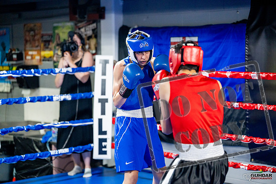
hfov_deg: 23.9
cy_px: 92
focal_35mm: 85
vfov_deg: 16.1
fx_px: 652
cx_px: 138
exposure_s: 1/1000
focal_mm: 85
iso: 4000
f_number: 2
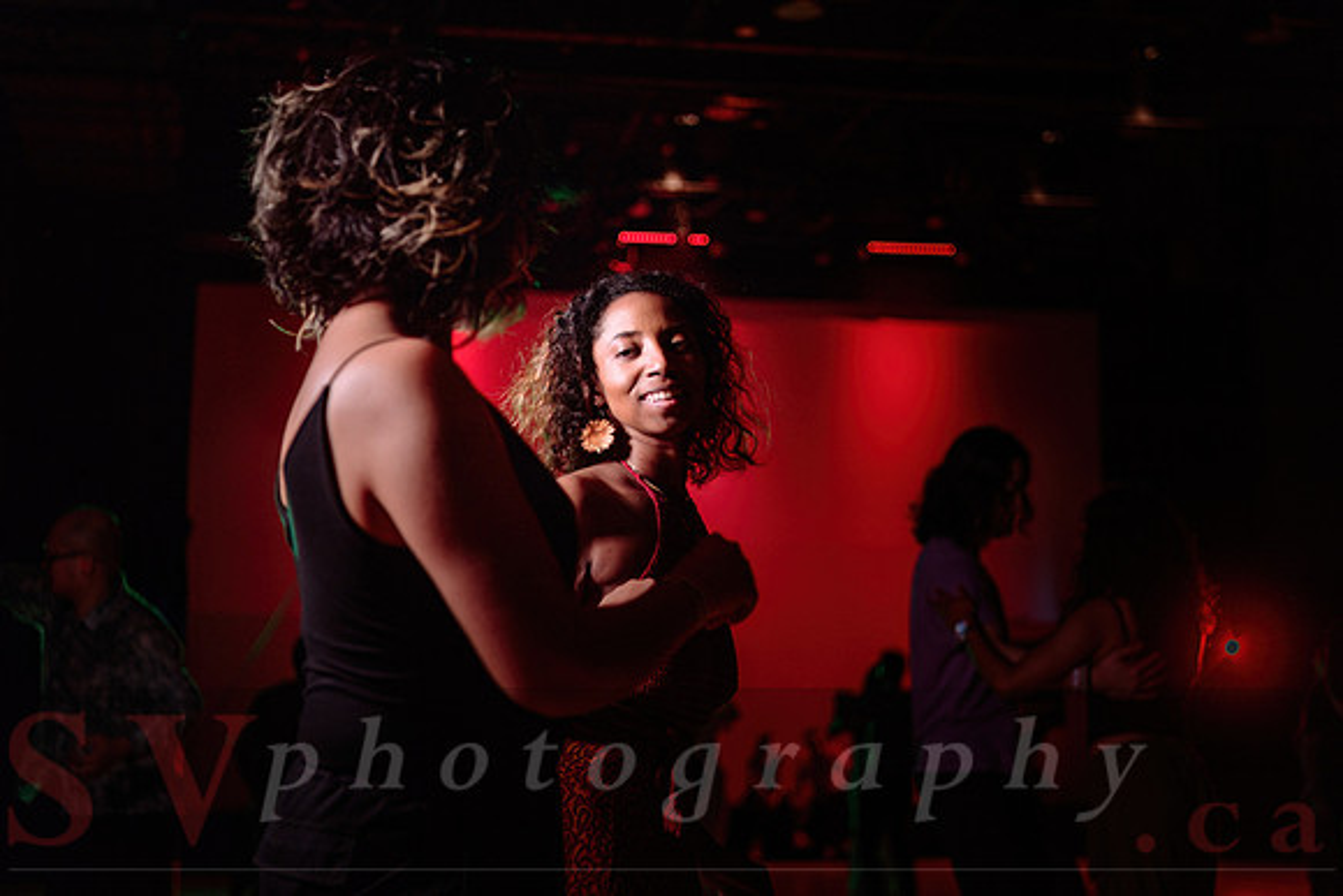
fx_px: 2164
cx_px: 672
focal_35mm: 58
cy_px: 448
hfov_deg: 34.5
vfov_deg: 23.4
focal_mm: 58
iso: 800
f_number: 2.8
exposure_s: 1/100
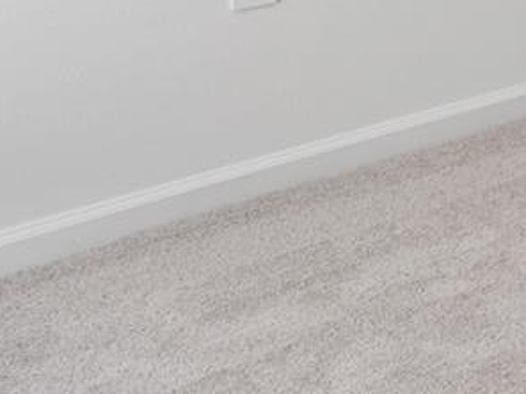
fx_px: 1261
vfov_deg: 15.0
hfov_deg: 18.5
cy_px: -350
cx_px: 940
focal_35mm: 83
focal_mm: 16
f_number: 9
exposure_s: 1
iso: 100
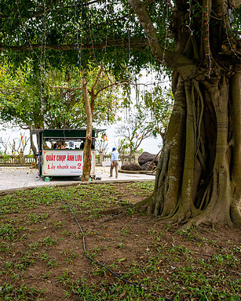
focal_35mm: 34
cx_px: 64
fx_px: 303
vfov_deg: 52.9
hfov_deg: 42.2
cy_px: 151
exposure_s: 1/320
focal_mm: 24
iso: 200
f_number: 8
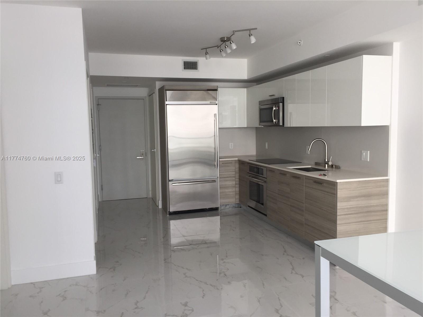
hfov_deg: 61.7
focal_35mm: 29
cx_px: 212
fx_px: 354
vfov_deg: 48.2
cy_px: 158
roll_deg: +1.3
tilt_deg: -5.9
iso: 40
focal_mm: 4.15
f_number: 2.2
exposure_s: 1/60
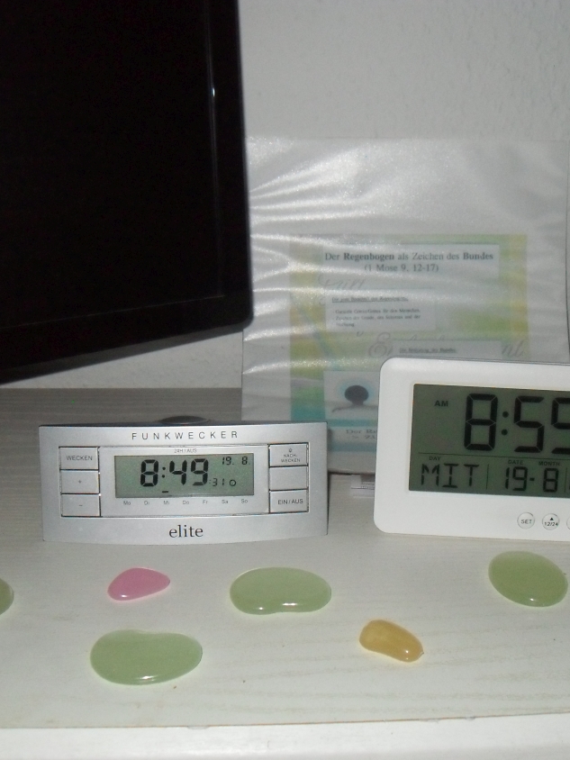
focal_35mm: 47
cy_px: 378
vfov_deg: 40.4
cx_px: 356
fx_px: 1032
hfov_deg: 30.8
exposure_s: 1/45
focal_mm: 6.2
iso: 400
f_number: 2.8
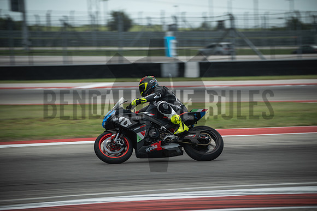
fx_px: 2334
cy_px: 106
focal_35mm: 265
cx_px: 158
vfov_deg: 5.2
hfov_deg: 7.8
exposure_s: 1/320
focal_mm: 176.7
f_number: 4.8
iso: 160
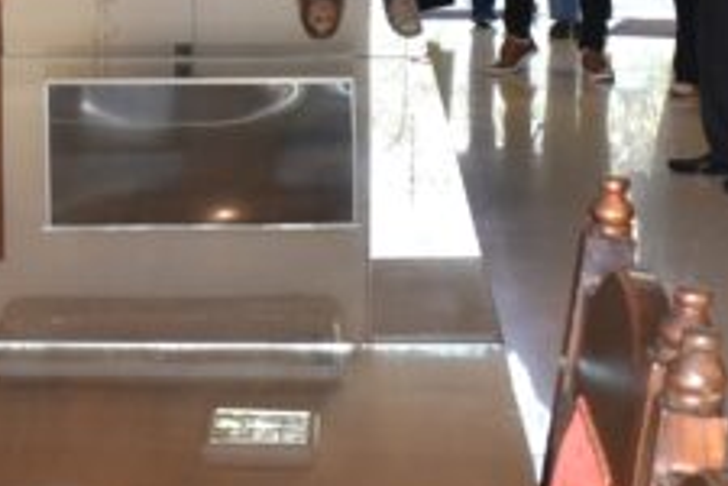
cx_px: 336
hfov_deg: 17.4
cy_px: -91
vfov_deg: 11.4
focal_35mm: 118
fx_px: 2380
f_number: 5
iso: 500
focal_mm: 23
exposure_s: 1/200
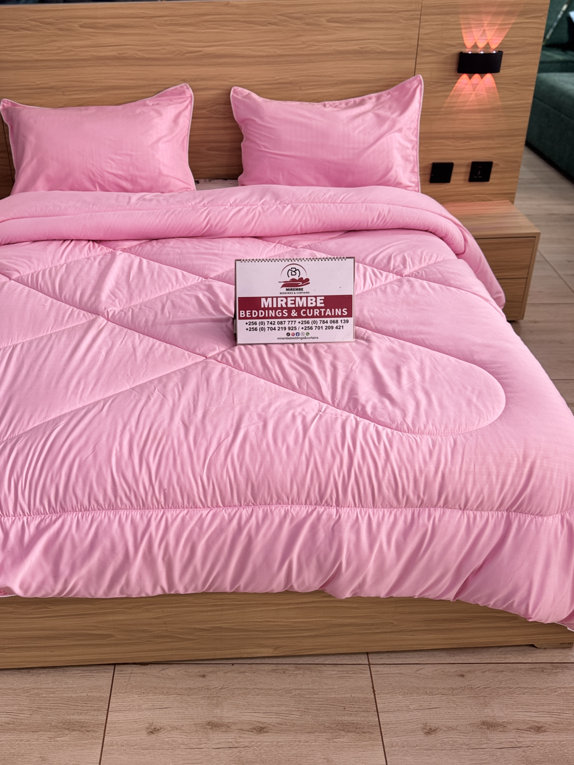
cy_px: 331
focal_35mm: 34
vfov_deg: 53.8
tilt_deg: -29.6
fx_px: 752
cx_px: 227
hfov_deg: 41.6
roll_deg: +0.9
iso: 100
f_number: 1.78
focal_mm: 6.76
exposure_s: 1/121
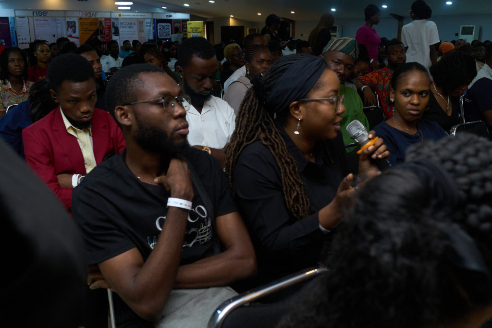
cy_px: 164
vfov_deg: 43.6
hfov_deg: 61.9
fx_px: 410
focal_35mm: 30
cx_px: 246
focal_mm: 20
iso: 1000
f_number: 4.5
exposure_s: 1/100
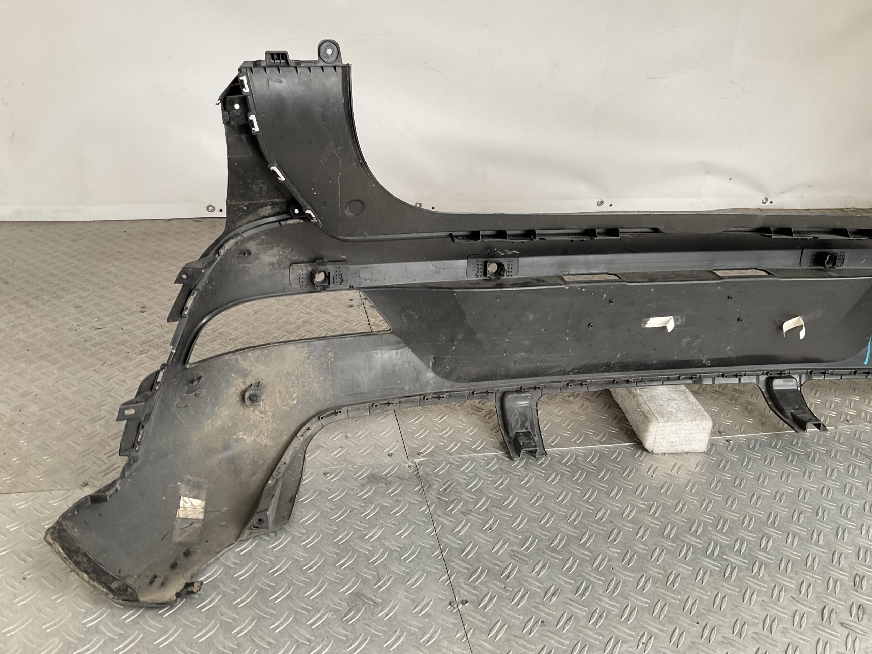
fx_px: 731
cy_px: 327
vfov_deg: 48.2
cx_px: 436
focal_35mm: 29
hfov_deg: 61.7
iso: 40
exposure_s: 1/50
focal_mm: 3
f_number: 1.8
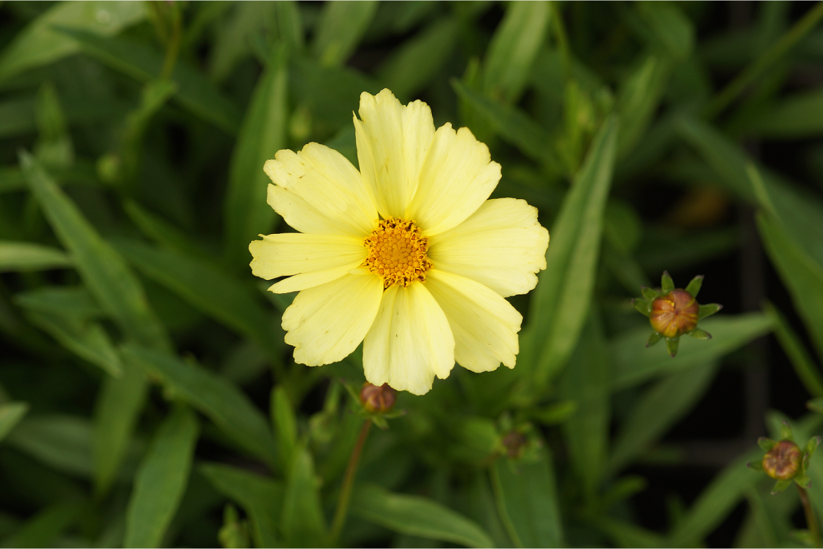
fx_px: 3429
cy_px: 274
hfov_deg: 13.7
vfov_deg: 9.1
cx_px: 412
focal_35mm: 150
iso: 100
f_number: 5.6
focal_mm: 100
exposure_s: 1/160
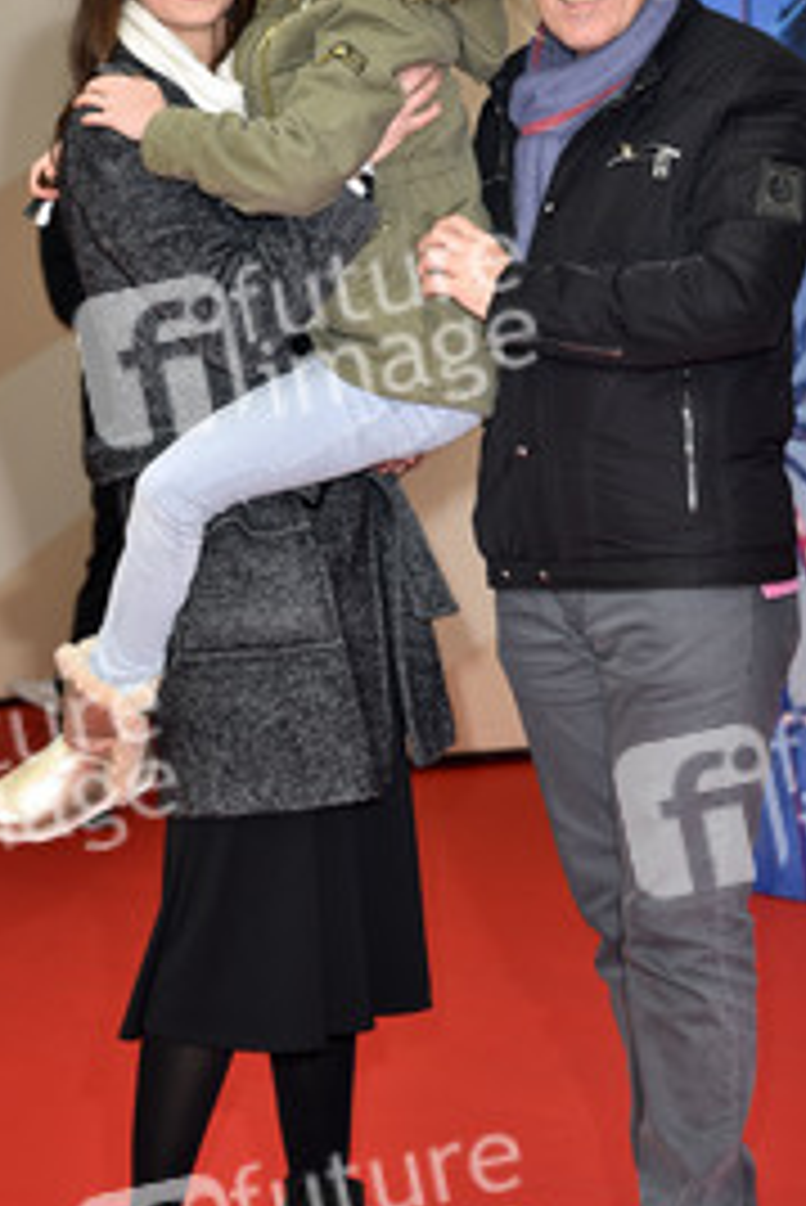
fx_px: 4896
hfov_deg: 9.4
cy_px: 567
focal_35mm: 146
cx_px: 437
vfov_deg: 14.0
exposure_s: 1/250
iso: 640
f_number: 5.6
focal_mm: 98
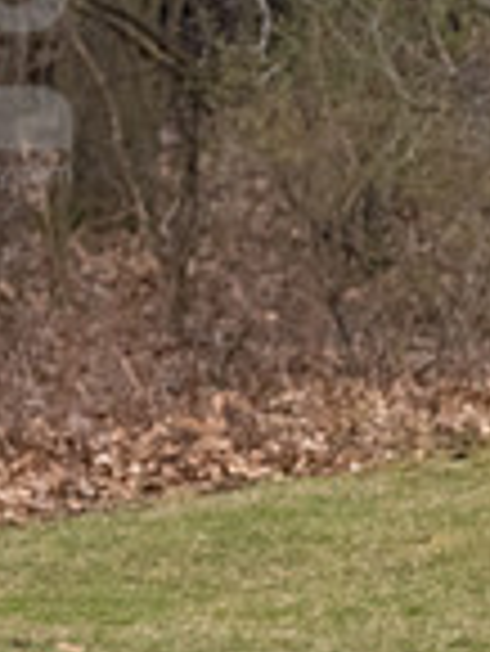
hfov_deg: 2.1
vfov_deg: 2.8
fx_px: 13286
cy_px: 648
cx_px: -701
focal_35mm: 705
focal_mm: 122
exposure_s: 1/2000
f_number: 5
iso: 2000
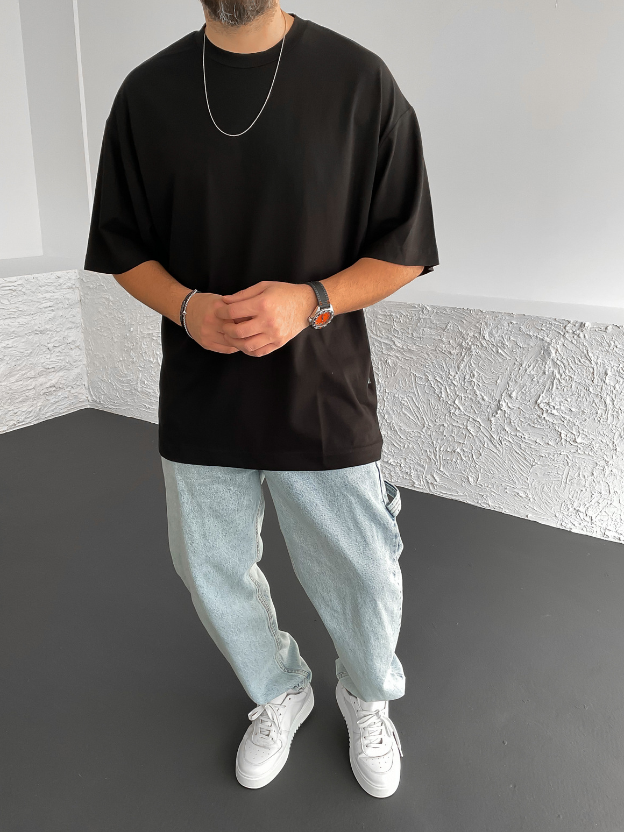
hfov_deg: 46.8
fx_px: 721
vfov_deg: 60.0
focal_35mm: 30
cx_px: 308
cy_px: 402
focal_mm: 3
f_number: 1.8
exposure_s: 1/120
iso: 50
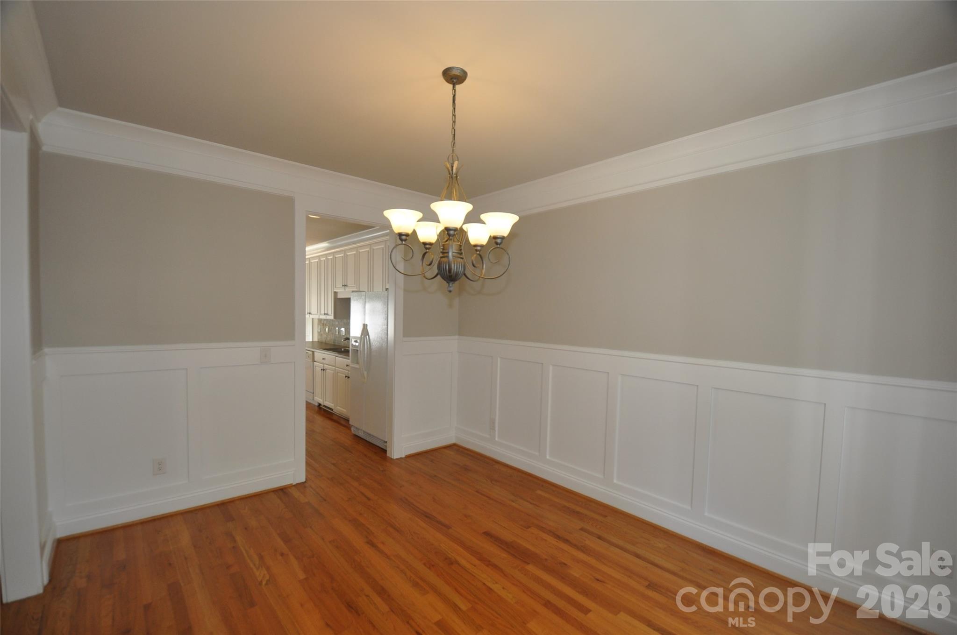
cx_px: 478
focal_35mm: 15
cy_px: 318
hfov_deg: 100.5
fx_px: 398
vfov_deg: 77.2
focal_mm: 10
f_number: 4.5
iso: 400
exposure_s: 1/80
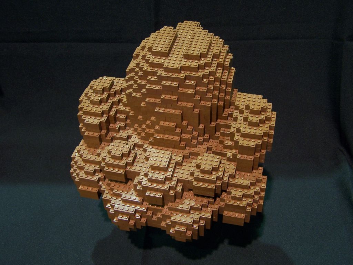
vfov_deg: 36.0
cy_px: 132
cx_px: 176
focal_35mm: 40
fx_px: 408
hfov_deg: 46.8
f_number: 2.8
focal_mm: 6.7
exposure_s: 1/2
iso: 80
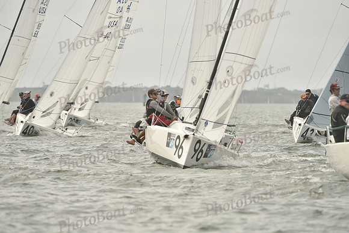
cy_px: 116
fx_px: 2909
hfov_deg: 6.9
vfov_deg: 4.6
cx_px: 174
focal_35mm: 300
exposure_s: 1/1250
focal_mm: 300
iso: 320
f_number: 7.1
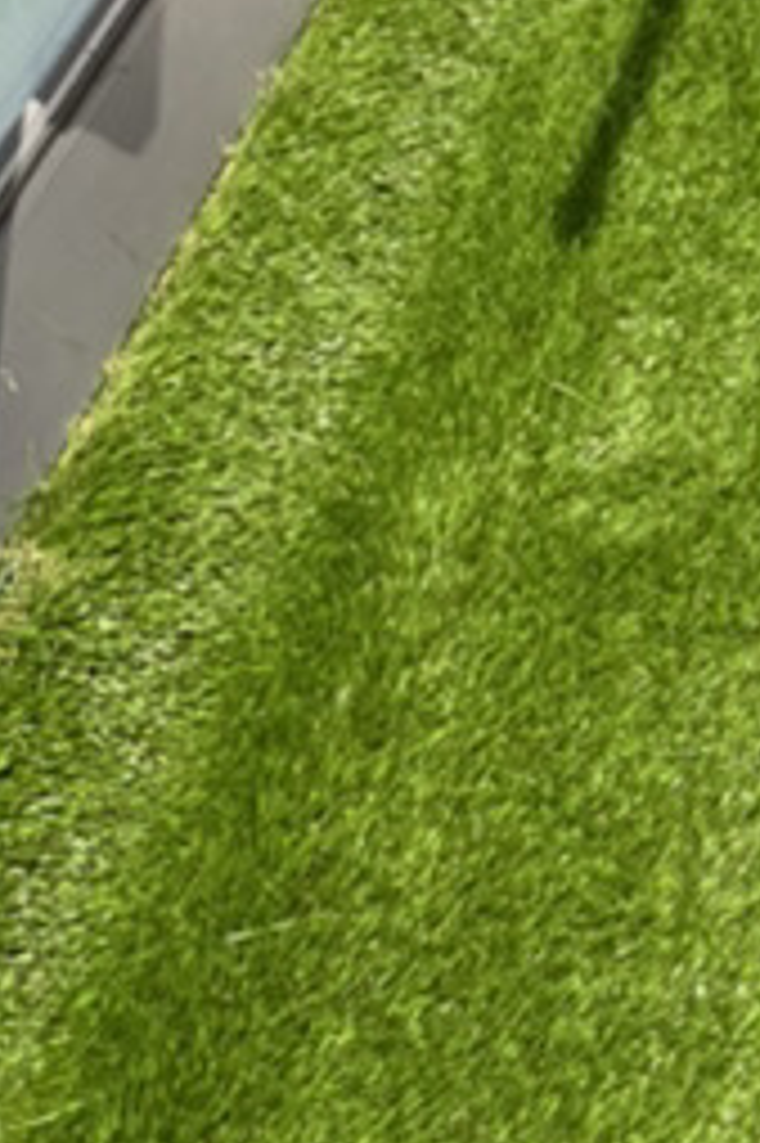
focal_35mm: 128
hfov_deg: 10.2
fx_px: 4059
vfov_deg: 13.8
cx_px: 1255
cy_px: -1062
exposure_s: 1/4525
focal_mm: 5.1
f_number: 1.6
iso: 32
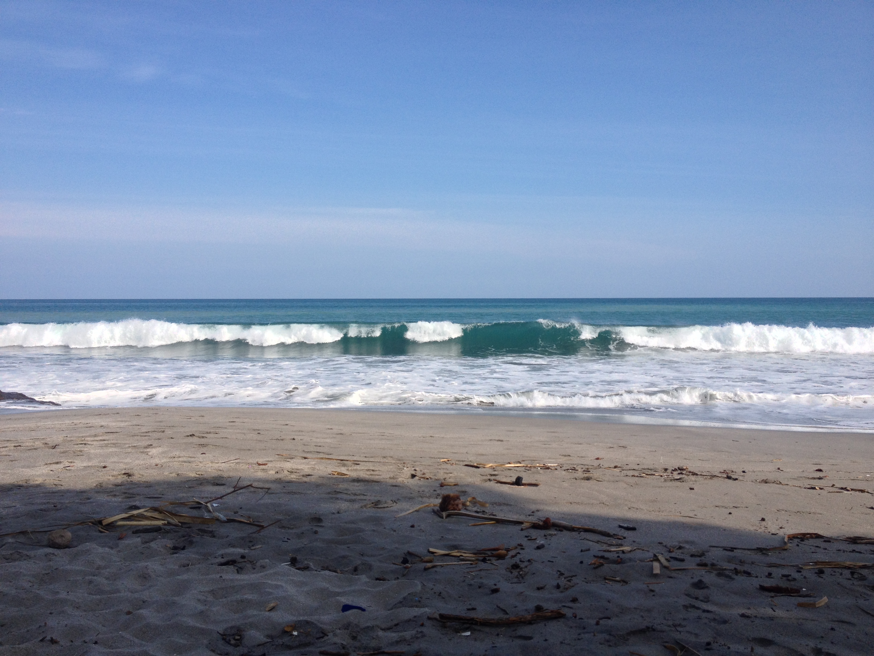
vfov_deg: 40.7
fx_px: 884
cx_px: 437
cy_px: 328
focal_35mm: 35
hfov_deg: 52.6
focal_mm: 4.28
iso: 50
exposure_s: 1/2045
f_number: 2.4
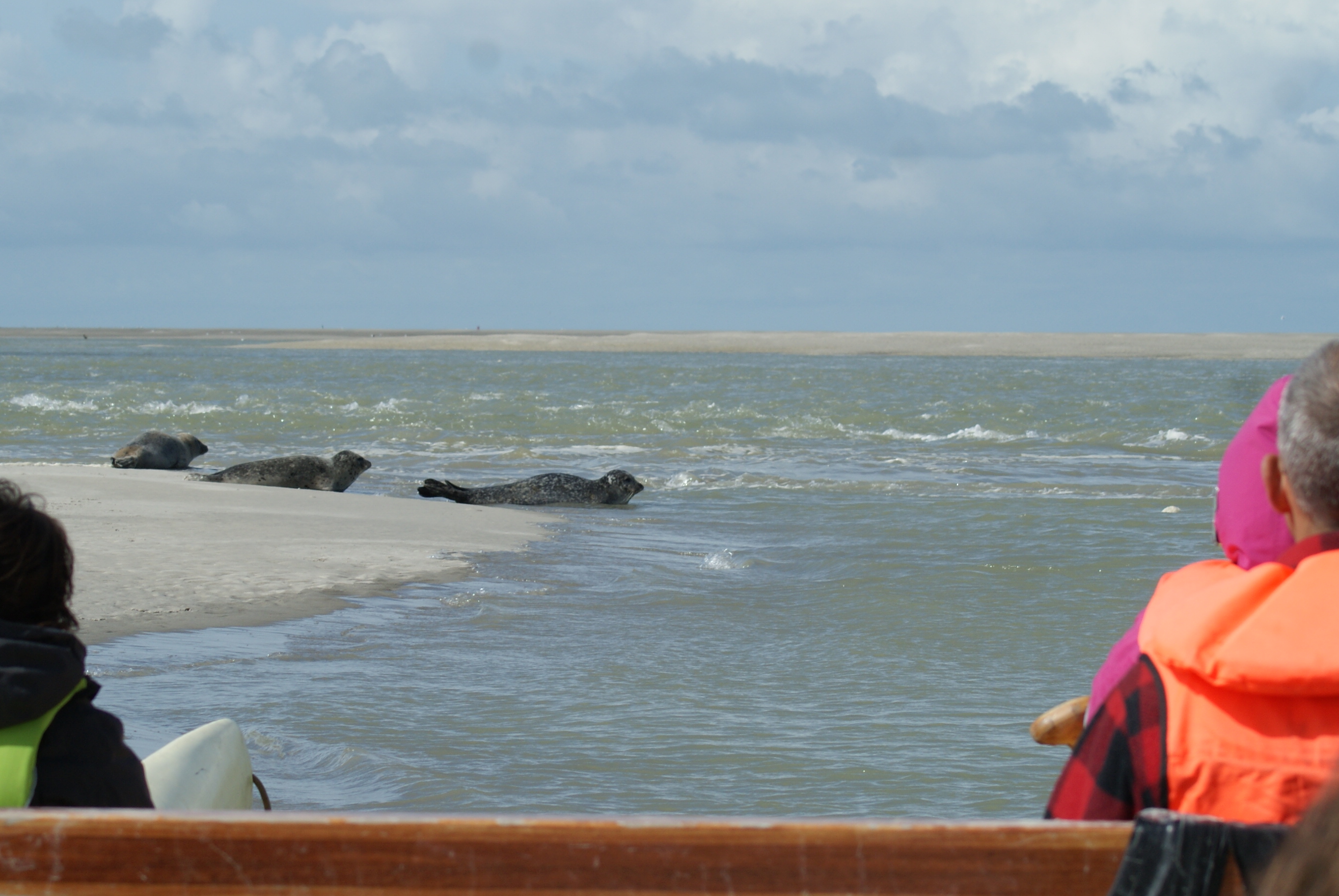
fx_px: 5948
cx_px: 600
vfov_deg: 8.6
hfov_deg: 12.8
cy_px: 493
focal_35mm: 160
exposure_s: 1/500
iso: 100
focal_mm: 75
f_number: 8
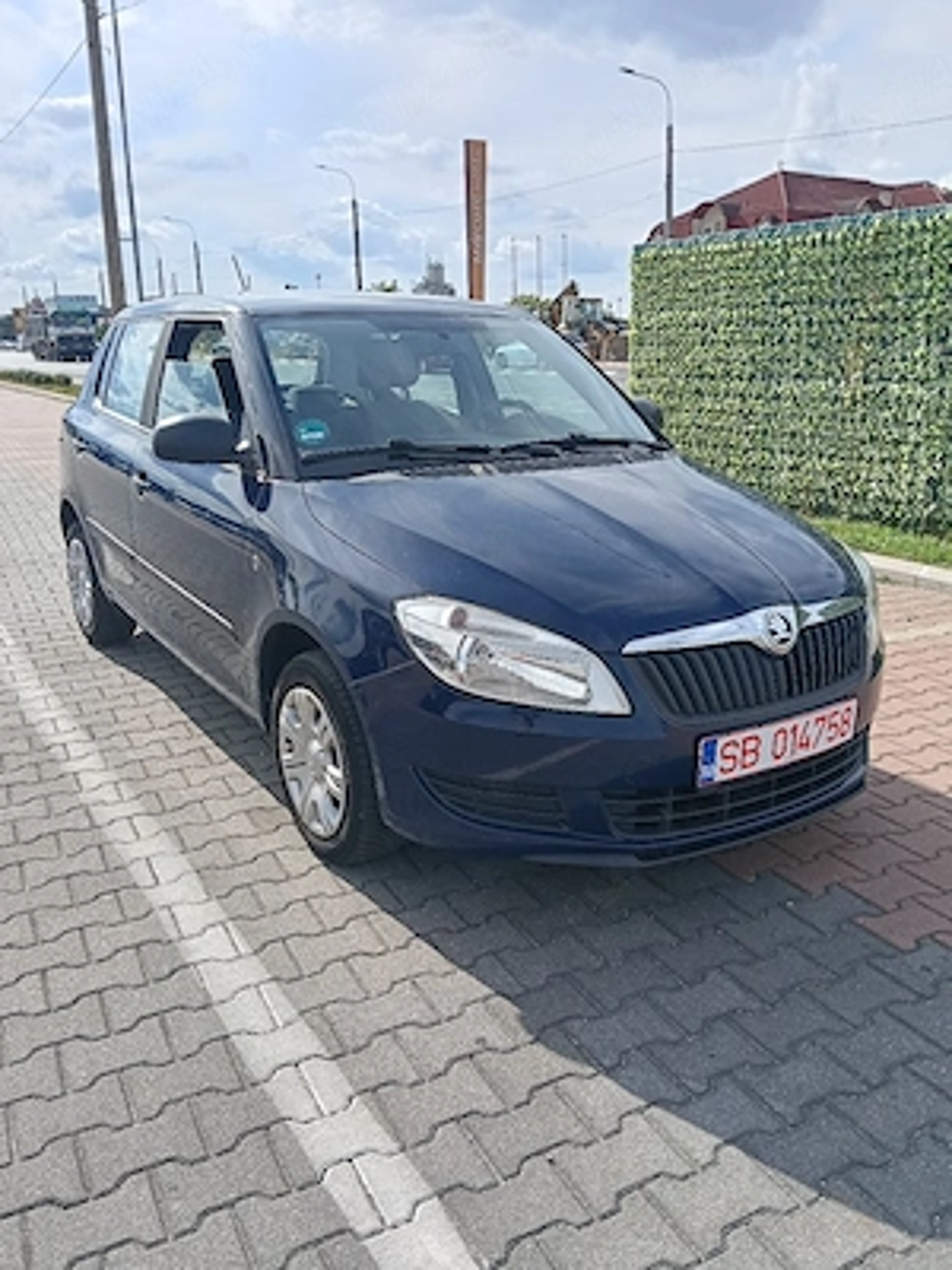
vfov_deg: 65.3
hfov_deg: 51.4
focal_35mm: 27
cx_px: 476
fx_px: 990
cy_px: 635
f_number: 1.8
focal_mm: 3.98
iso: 64
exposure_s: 1/588
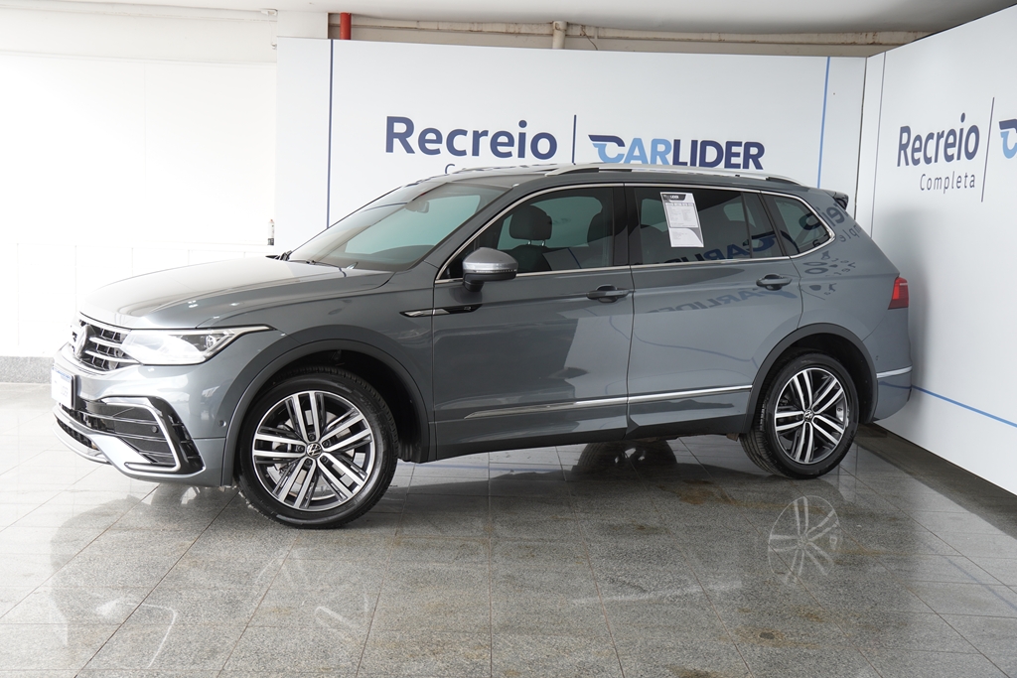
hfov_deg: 45.0
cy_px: 339
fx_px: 1229
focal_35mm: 44
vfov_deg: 30.9
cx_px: 508
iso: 125
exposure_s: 1/60
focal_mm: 29
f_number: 4
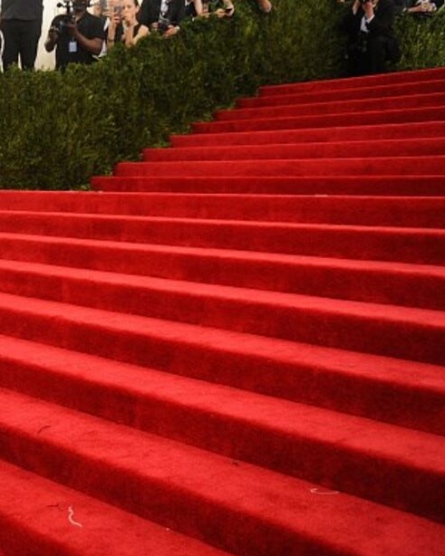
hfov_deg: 25.7
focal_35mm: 57
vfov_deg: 33.0
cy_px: 278
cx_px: 30
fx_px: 939
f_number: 5
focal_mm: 40
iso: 2000
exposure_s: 1/160
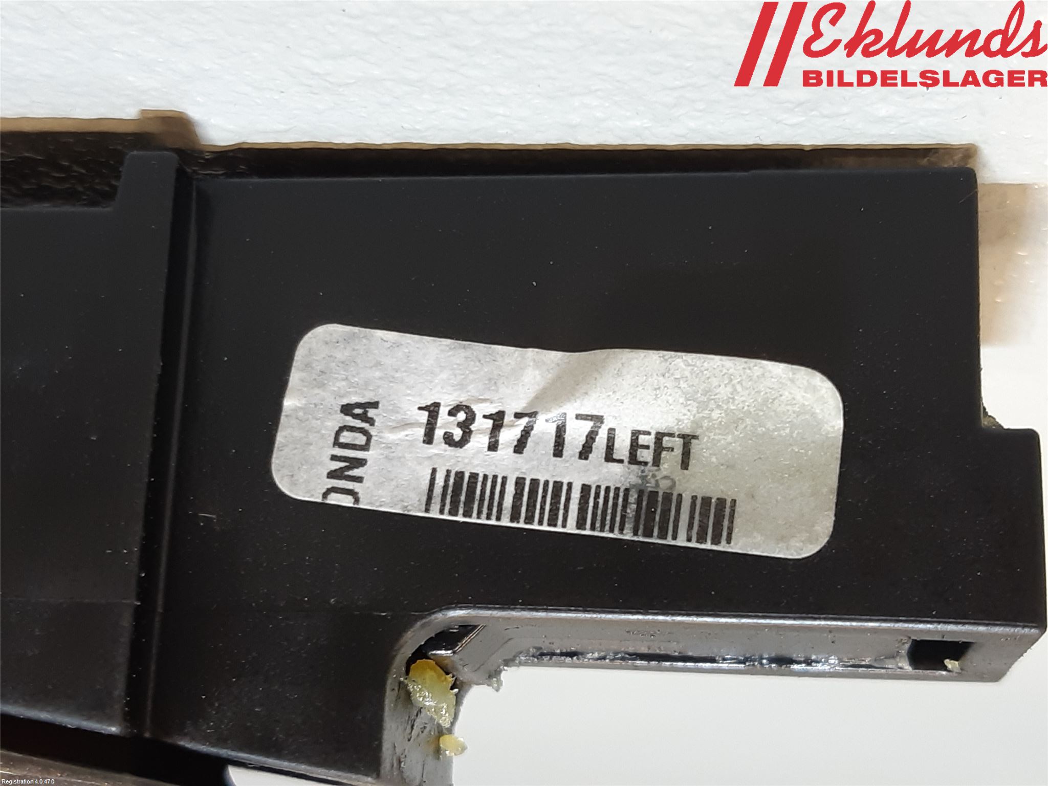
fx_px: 787
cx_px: 524
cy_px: 393
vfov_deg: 53.1
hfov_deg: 67.3
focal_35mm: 26
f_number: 1.7
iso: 100
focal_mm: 3.93
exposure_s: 1/50
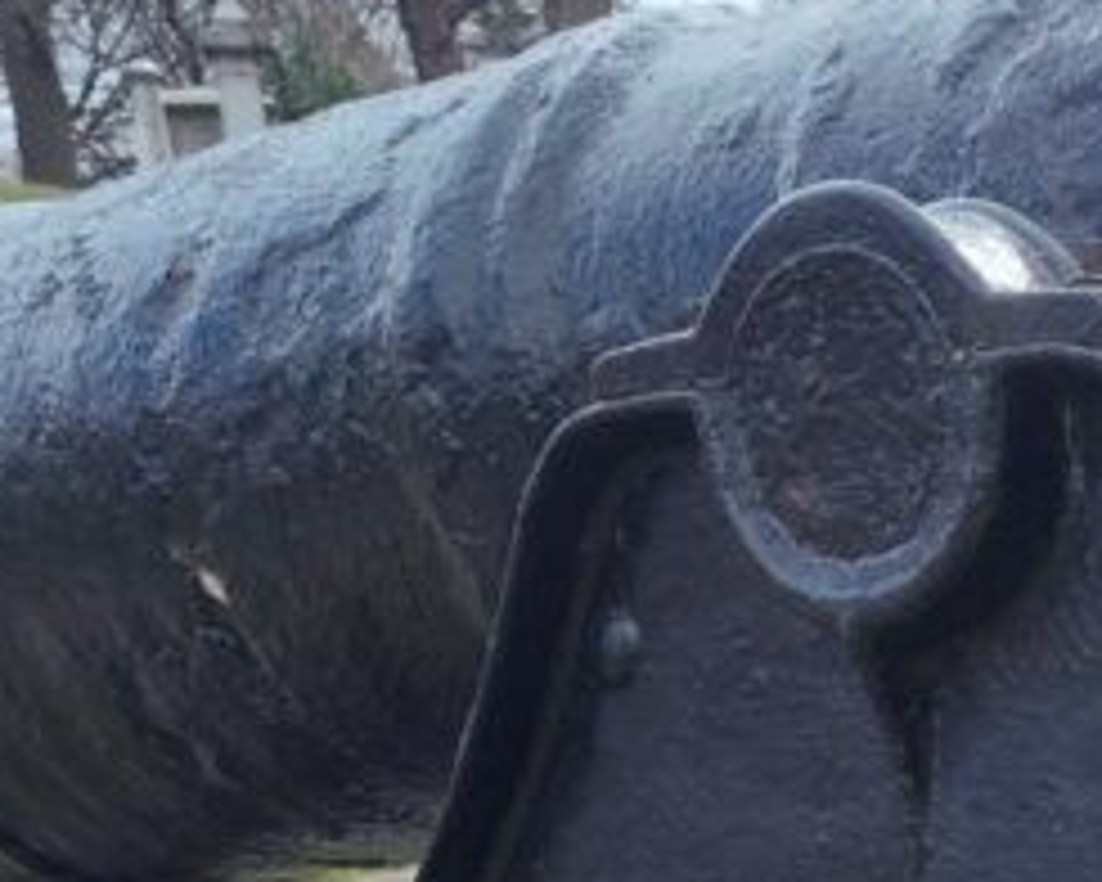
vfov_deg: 14.6
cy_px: 1516
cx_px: 1696
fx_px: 3066
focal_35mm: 94
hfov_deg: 18.0
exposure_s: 1/775
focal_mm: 5.56
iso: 100
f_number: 1.8
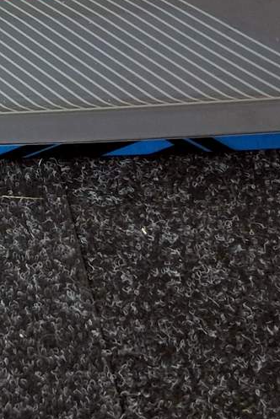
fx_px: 1014
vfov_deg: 22.6
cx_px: -203
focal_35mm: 87
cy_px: 10
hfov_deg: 14.2
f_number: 1.8
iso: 250
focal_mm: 3.98
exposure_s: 1/50
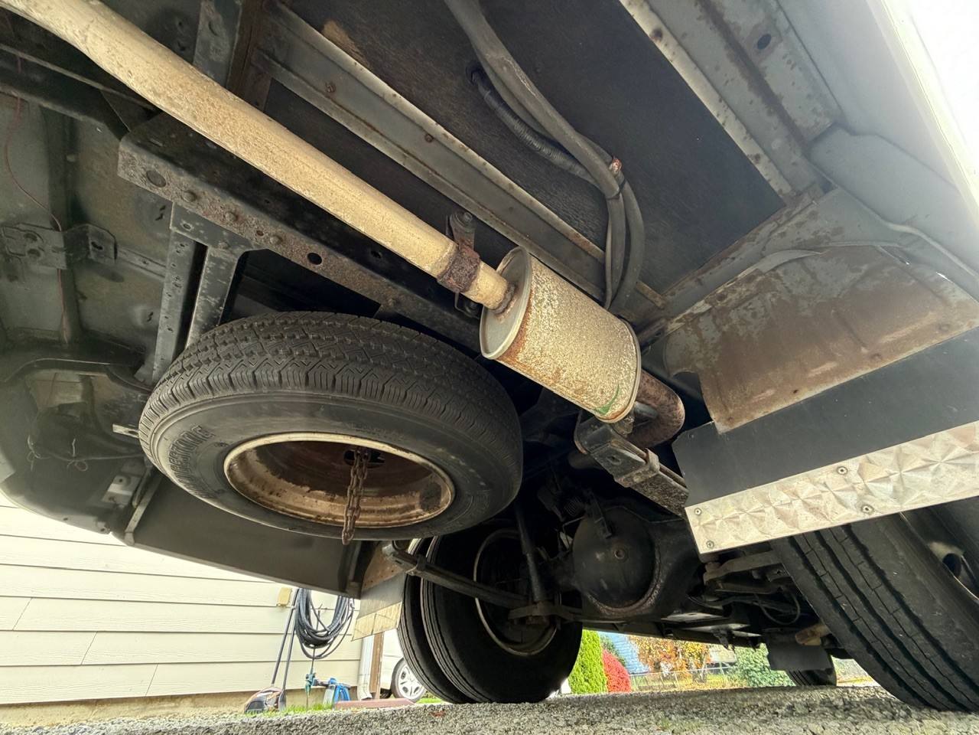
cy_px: 368
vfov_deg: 85.7
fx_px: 396
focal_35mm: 14
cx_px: 490
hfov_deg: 102.1
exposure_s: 1/88
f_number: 2.2
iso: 320
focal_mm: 2.22
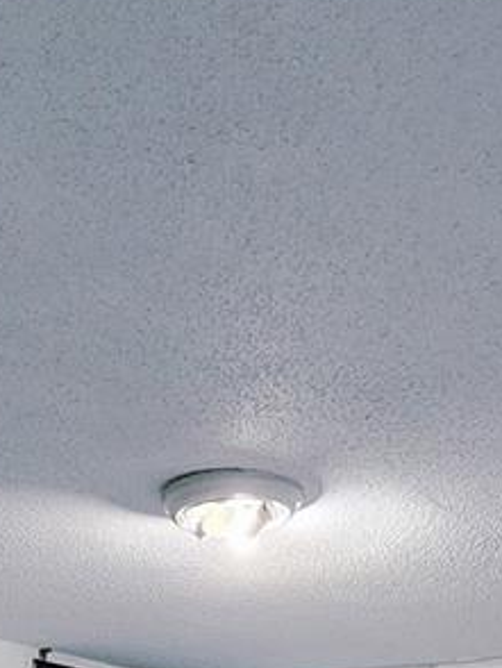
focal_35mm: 53
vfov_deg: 25.5
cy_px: 1038
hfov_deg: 27.3
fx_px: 1023
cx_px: 152
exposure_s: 1/30
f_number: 2.2
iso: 320
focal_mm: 2.2
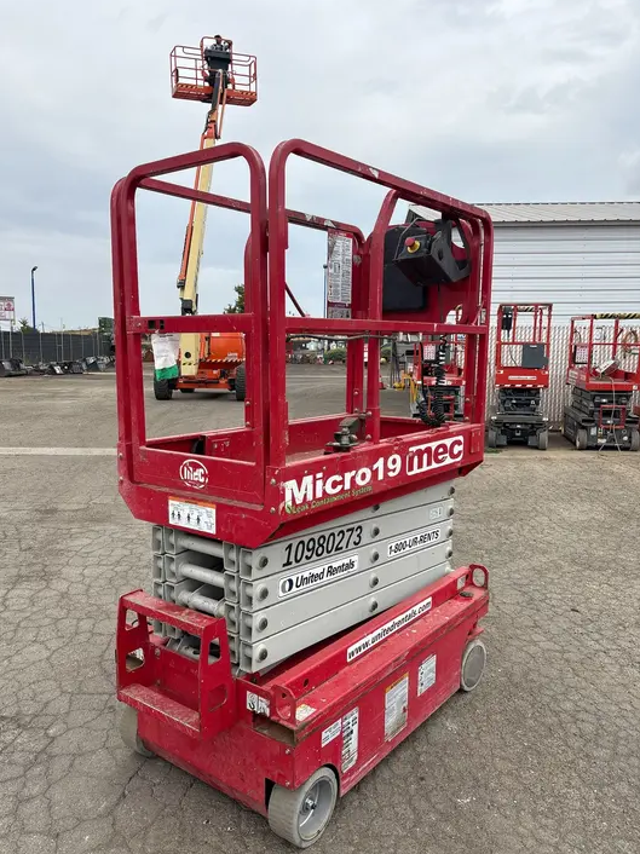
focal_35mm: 27
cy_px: 440
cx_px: 309
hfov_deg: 51.3
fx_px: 666
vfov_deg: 65.3
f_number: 1.6
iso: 50
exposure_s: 1/2283
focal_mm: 5.96
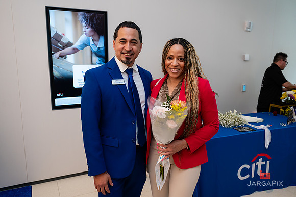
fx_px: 240
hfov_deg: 63.3
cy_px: 98
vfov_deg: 44.6
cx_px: 148
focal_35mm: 29
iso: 400
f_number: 4
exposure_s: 1/200
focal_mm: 28.5
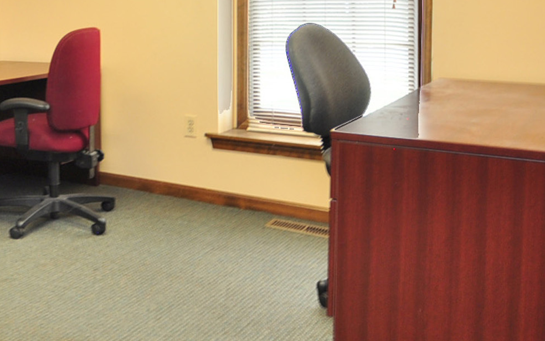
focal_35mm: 45
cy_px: 40
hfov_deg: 38.9
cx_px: -9
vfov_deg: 27.6
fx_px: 668
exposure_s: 1/20
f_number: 3.5
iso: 200
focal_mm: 10
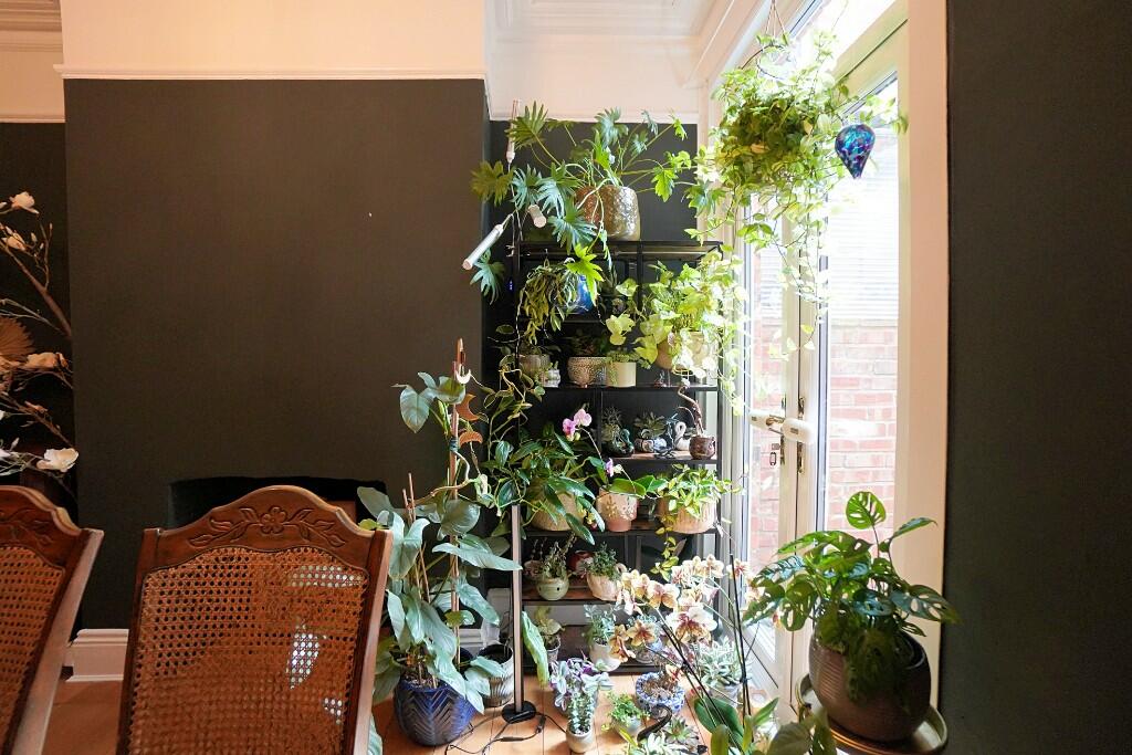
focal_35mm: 15
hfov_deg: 100.4
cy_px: 378
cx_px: 566
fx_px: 472
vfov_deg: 77.3
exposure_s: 1/160
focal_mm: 10
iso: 2000
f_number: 4
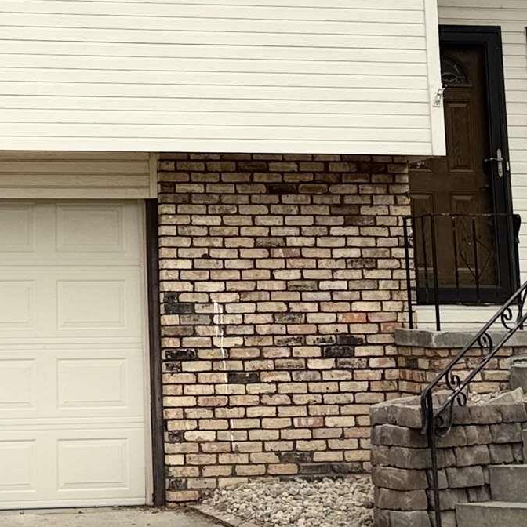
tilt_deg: +9.8
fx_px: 1671
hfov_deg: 17.7
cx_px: 62
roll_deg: +0.7
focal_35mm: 97
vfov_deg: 17.6
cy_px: 42
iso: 80
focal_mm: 6.76
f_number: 1.78
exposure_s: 1/6711
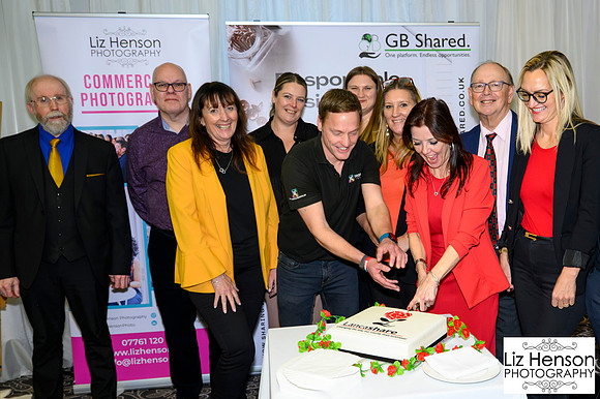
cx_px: 396
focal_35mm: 39
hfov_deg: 48.8
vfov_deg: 34.1
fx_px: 650
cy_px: 217
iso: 2500
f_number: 4.5
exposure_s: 1/100
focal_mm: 29.5
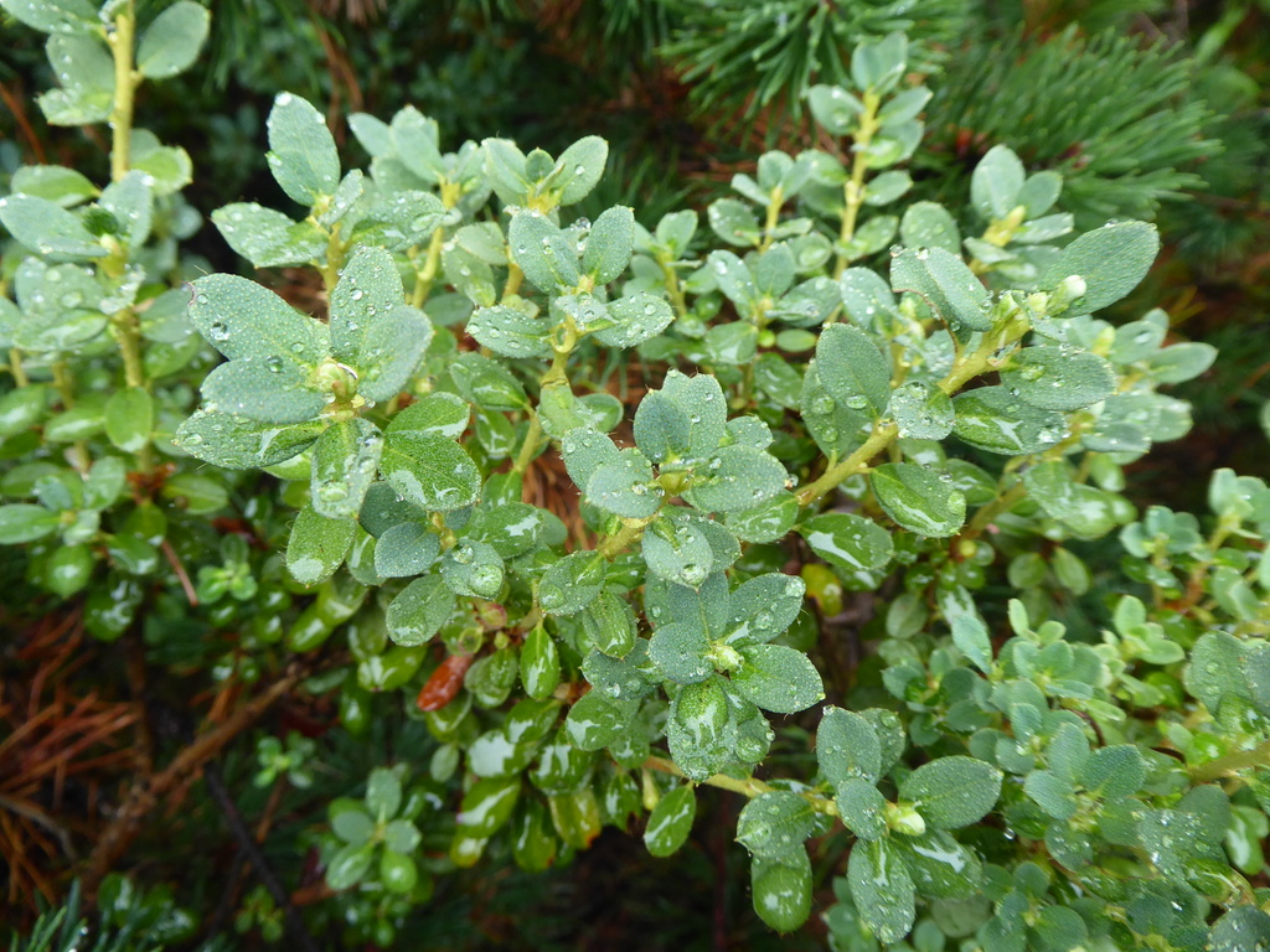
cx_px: 635
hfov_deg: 69.4
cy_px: 476
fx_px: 917
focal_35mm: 25
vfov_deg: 54.9
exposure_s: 1/60
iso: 125
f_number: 3.3
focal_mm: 4.3
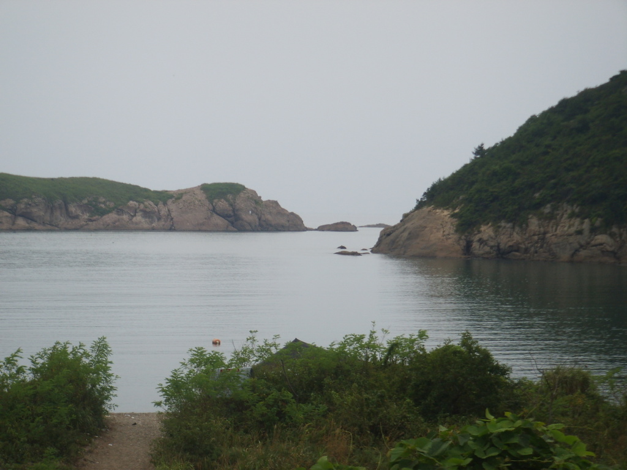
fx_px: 2119
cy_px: 235
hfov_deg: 16.8
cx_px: 314
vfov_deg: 12.7
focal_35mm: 117
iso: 50
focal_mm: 19.8
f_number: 4.5
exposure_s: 1/350
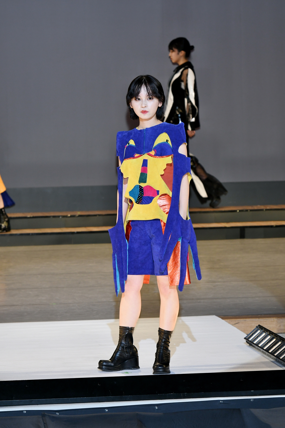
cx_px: 142
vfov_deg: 10.5
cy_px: 214
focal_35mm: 195
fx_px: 2315
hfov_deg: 7.0
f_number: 5.6
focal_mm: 130
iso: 800
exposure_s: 1/250
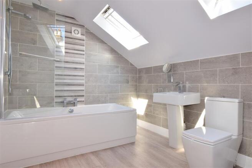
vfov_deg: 63.2
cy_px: 84
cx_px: 126
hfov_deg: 85.4
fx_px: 136
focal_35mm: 20
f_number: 22
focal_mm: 13
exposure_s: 1/6
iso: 400
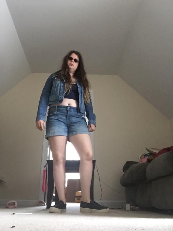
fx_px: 207
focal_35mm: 31
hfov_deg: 45.4
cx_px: 86
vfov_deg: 58.4
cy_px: 116
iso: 320
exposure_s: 1/30
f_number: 2.2
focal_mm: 2.65
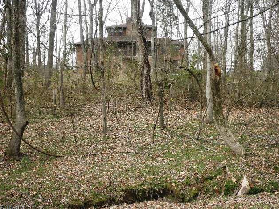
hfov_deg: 42.1
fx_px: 363
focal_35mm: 45
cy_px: 104
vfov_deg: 32.2
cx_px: 142
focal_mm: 7.9
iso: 64
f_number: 3.4
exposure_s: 1/160
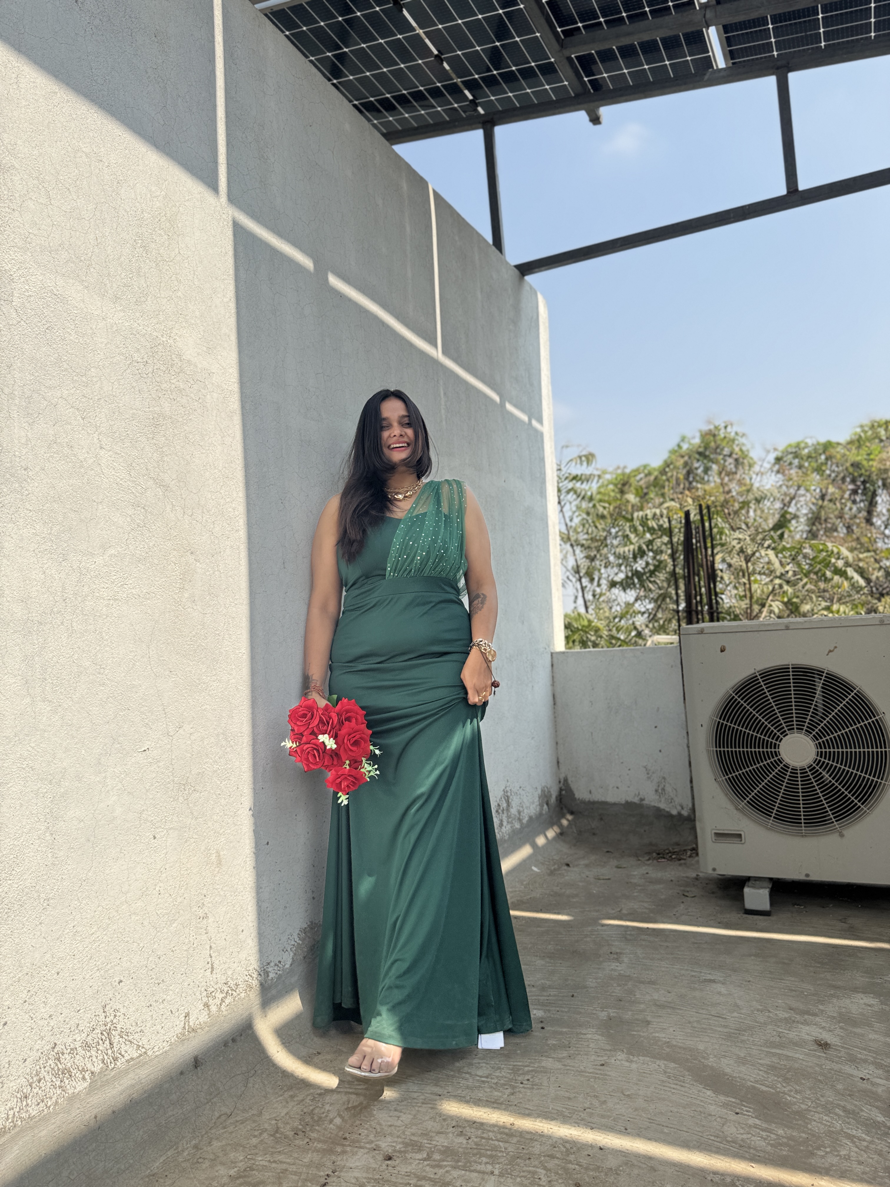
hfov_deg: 56.8
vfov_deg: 71.6
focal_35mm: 24
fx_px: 823
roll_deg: +2.6
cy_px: 594
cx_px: 445
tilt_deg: +4.4
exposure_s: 1/5348
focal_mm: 6.76
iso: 80
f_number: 1.78
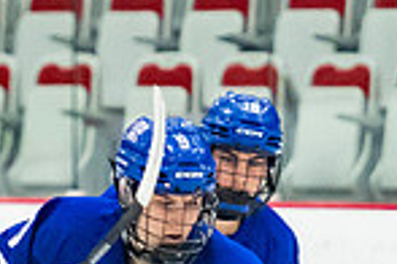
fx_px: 12471
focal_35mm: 1131
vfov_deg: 1.2
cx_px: 98
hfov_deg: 1.8
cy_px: 567
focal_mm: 135
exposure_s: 1/1000
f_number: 3.2
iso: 1600
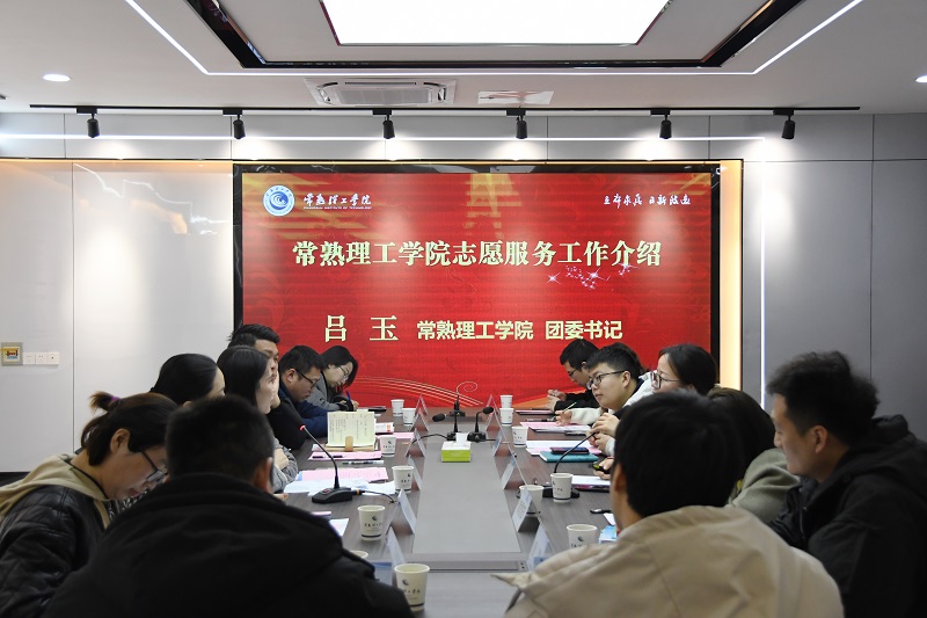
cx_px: 464
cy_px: 309
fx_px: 1081
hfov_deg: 46.4
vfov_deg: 31.9
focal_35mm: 42
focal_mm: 28
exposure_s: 1/500
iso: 2000
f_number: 4.5
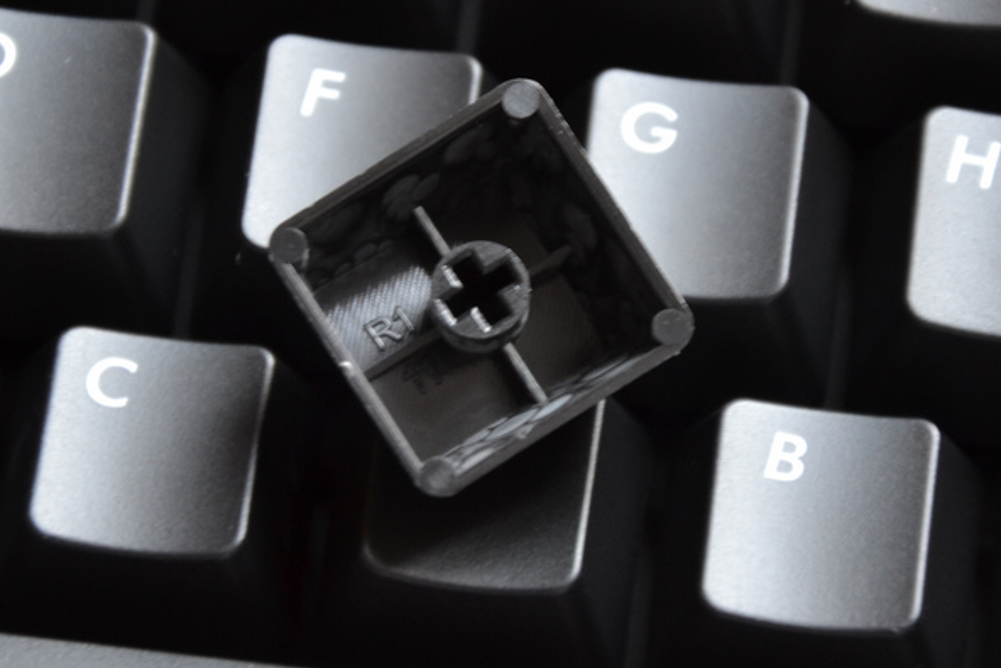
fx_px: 8872
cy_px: 264
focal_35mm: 319
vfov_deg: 4.3
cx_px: 472
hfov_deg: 6.5
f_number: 5.6
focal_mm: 105
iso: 400
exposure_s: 1/25
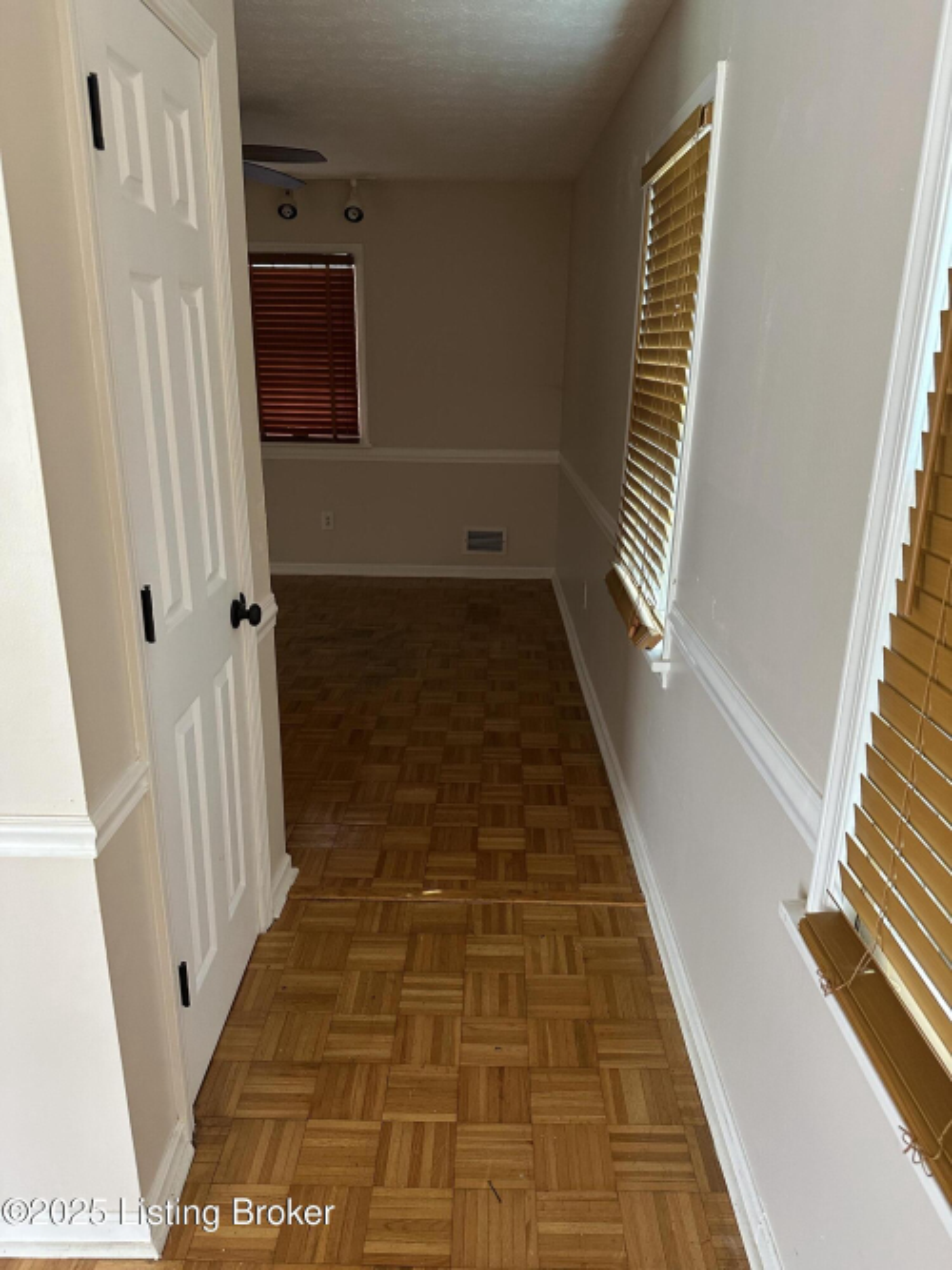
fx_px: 880
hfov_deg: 56.8
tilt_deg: -17.8
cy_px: 635
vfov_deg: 71.6
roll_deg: -1.8
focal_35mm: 24
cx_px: 476
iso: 400
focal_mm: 6.86
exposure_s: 1/60
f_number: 1.78
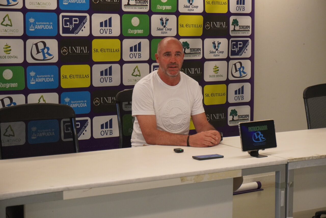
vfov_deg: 18.2
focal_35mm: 75
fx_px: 679
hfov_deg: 27.0
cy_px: 109
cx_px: 163
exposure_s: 1/160
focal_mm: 50
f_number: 5.6
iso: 2000
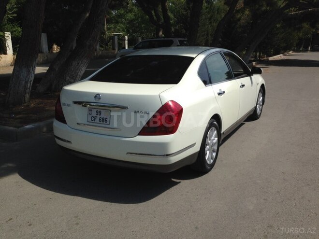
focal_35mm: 33
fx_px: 304
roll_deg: -0.9
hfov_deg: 55.4
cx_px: 160
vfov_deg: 42.9
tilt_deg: -16.1
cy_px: 120
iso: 50
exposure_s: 1/2463
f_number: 2.4
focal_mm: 4.12
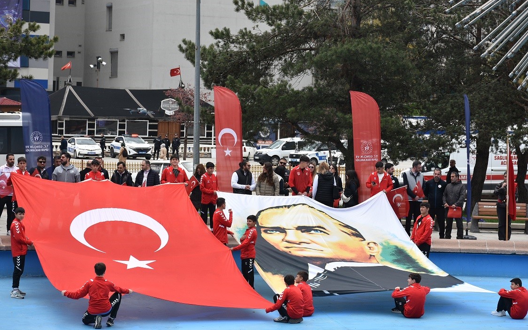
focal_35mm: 95
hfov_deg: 21.9
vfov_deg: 13.8
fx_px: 1367
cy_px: 164
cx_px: 264
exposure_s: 1/500
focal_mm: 62
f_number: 8
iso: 320
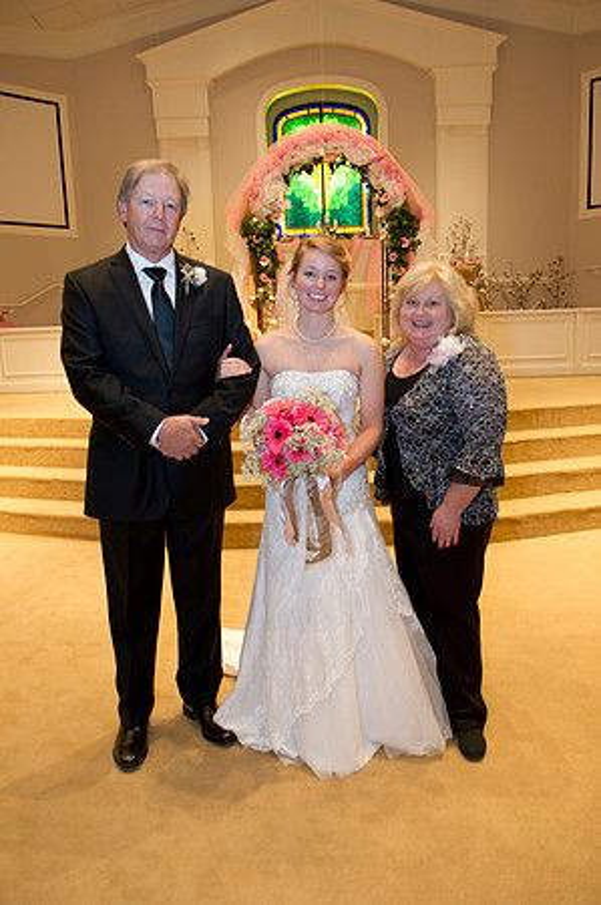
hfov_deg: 47.8
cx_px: 300
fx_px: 678
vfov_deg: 67.4
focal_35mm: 27
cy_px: 452
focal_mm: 27
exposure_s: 1/80
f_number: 4
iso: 1250
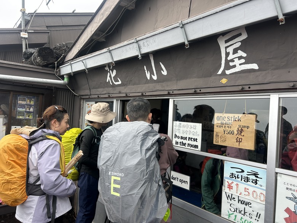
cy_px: 112
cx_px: 148
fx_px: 223
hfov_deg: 67.3
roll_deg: -4.4
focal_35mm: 26
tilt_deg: -0.9
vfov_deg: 53.1
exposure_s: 1/601
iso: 50
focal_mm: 5.7
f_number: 1.5
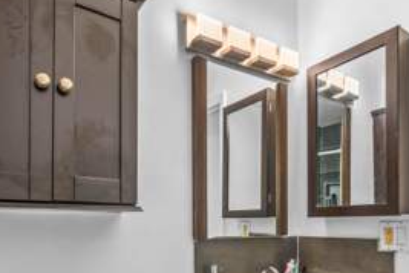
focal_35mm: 27
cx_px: 205
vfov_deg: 45.2
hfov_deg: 67.4
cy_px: 224
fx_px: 307
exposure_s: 1.3
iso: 160
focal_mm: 10
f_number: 8
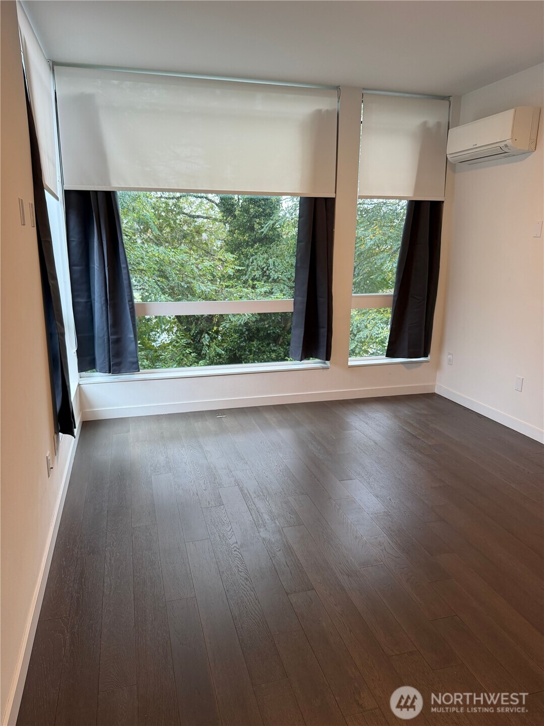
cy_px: 363
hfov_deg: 56.8
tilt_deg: -14.6
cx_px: 272
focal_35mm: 24
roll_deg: -0.4
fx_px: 503
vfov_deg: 71.6
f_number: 1.78
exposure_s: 1/60
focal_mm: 6.76
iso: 160
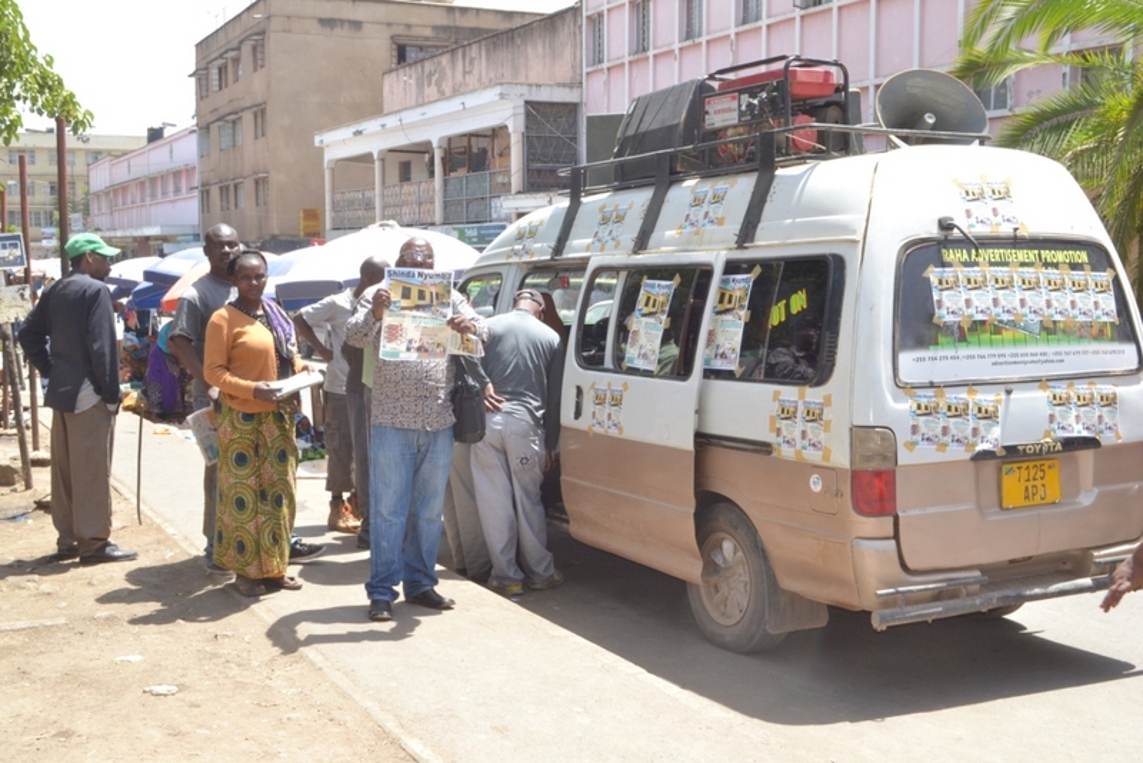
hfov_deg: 46.4
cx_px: 572
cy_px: 382
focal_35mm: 42
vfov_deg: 31.9
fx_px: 1334
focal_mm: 28
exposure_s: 1/80
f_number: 13
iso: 400
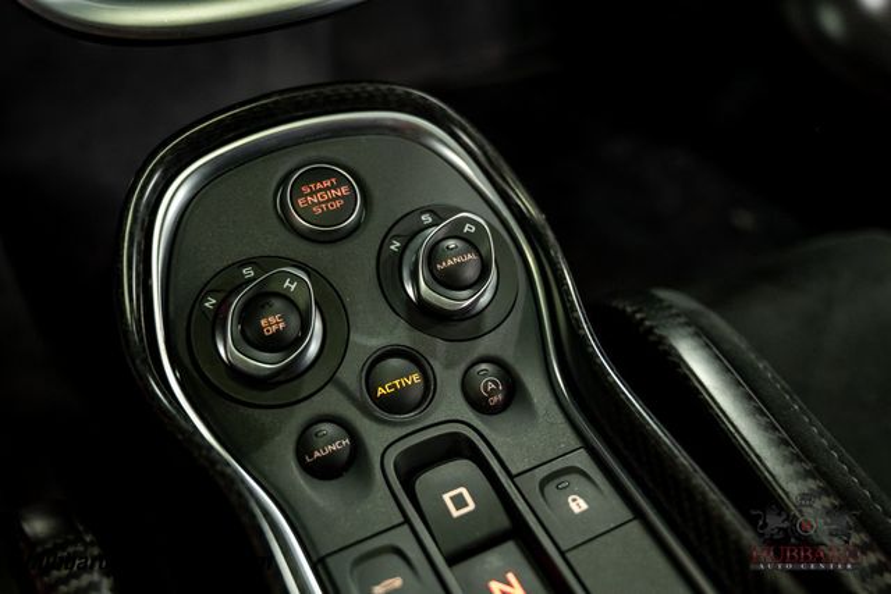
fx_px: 854
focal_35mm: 34
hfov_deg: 55.1
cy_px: 297
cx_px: 446
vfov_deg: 38.4
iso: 4000
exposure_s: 1/60
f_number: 4
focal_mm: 34.5
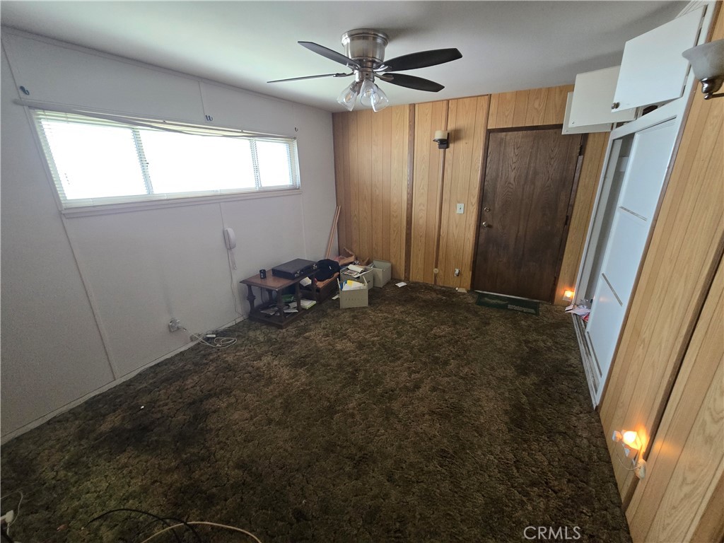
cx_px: 362
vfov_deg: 89.9
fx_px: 272
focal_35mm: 13
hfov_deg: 106.2
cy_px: 272
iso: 640
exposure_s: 1/60
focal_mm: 2.2
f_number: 2.2
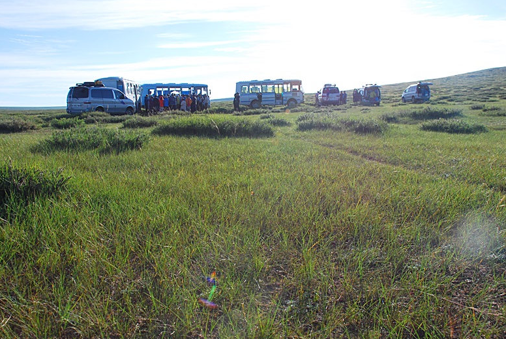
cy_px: 173
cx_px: 249
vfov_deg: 39.0
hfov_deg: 55.7
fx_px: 479
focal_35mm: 34
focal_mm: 22
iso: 125
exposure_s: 1/320
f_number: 6.3
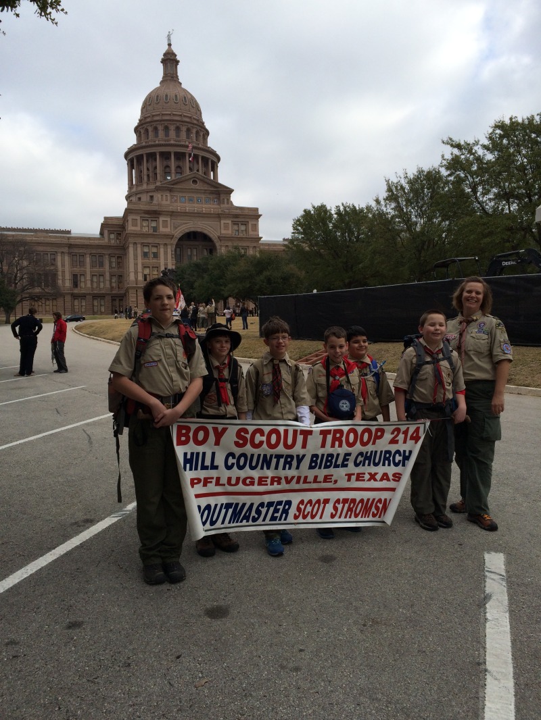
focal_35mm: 29
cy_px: 360
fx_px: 604
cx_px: 270
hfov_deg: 48.2
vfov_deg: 61.6
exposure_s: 1/1580
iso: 32
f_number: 2.2
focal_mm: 4.15
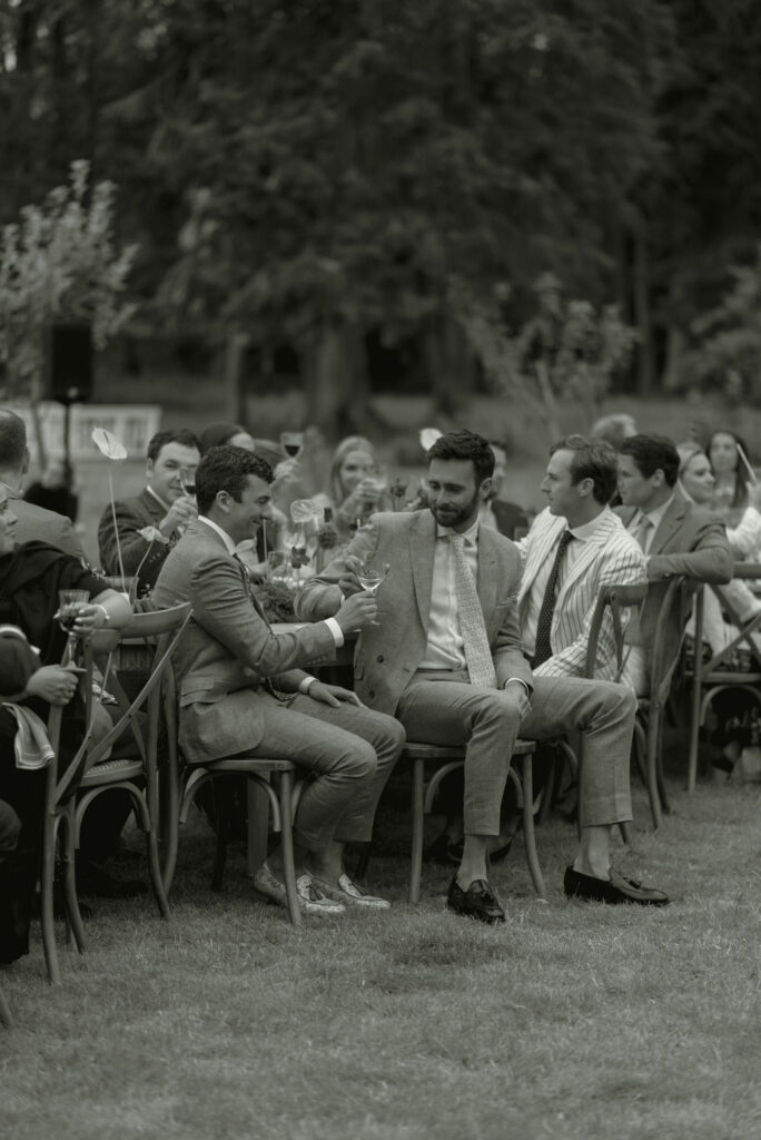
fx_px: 2691
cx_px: 380
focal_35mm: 85
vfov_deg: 23.9
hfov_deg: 16.1
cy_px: 570
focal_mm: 85
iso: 450
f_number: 1.8
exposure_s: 1/1250
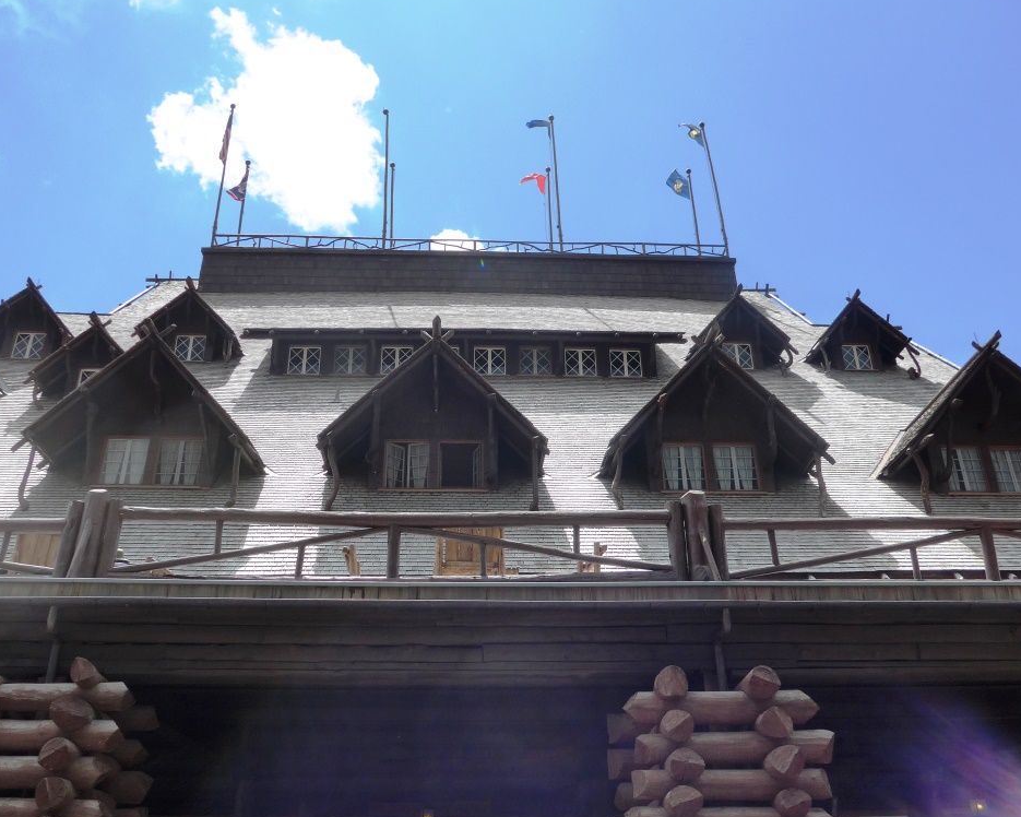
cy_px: 404
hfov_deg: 57.2
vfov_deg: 47.1
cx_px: 501
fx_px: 937
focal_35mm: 31
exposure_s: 1/1600
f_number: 2.8
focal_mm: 6
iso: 125
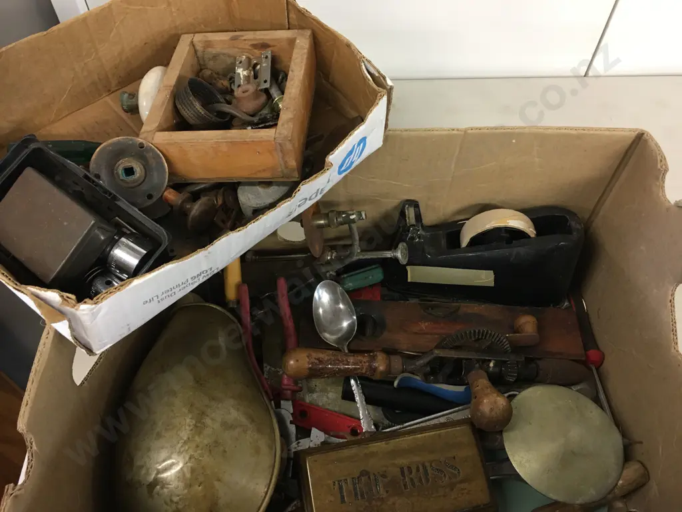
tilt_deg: -53.1
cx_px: 341
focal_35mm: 29
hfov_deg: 61.7
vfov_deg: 48.2
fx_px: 571
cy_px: 256
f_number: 2.2
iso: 80
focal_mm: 4.15
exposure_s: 1/17
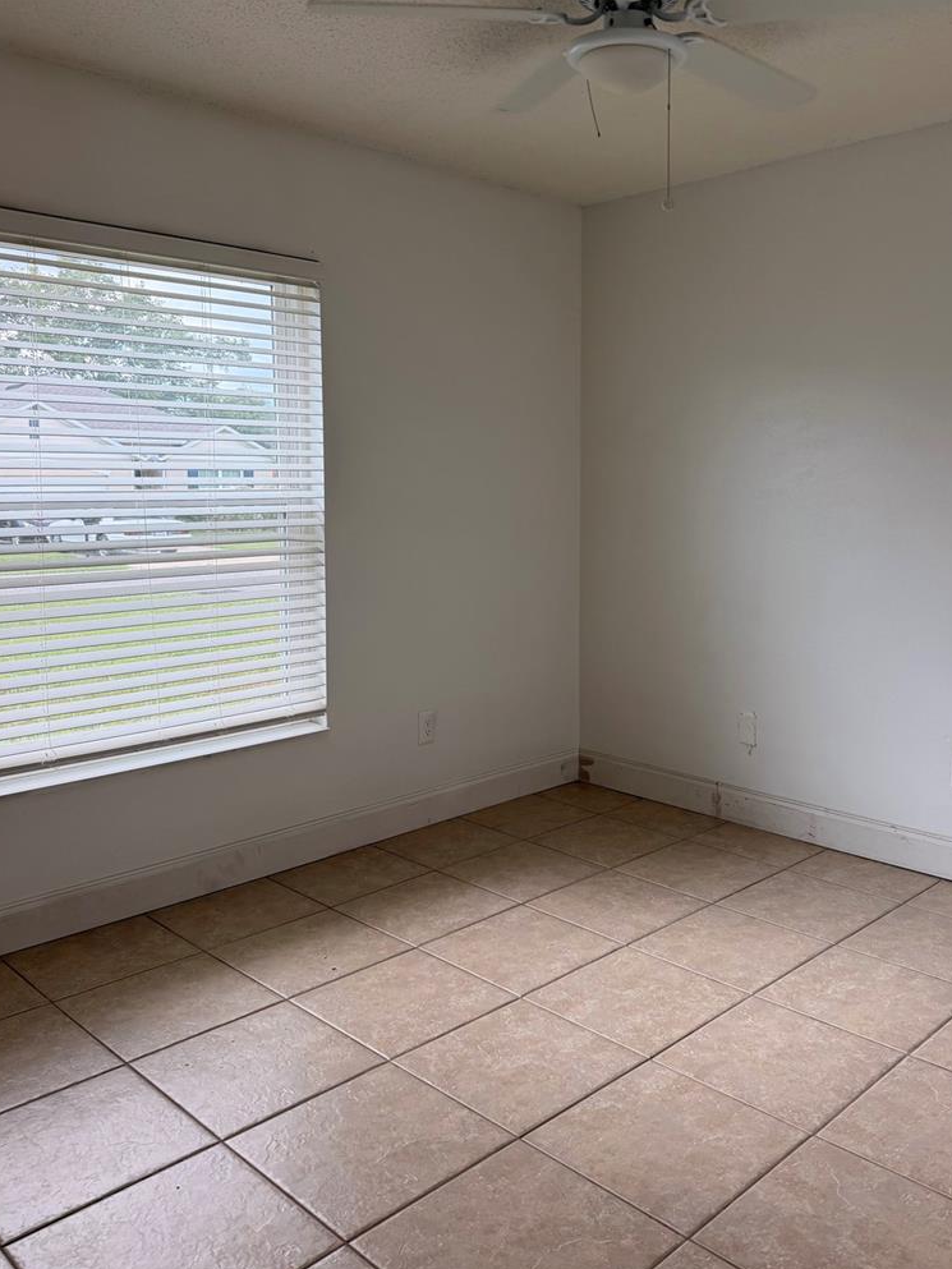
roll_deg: -0.4
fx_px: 1063
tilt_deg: -4.6
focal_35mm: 29
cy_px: 560
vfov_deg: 61.5
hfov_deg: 48.1
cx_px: 543
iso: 80
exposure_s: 1/234
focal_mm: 6.76
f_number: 1.78
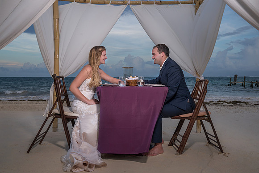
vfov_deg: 40.0
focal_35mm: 33
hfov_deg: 57.2
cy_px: 86
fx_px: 237
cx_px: 130
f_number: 9
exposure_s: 1/200
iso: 640
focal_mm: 33
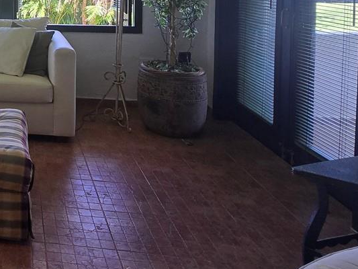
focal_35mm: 39
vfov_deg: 32.7
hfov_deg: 37.1
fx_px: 403
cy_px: -20
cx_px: -66
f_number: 2.2
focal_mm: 2.2
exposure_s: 1/120
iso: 64
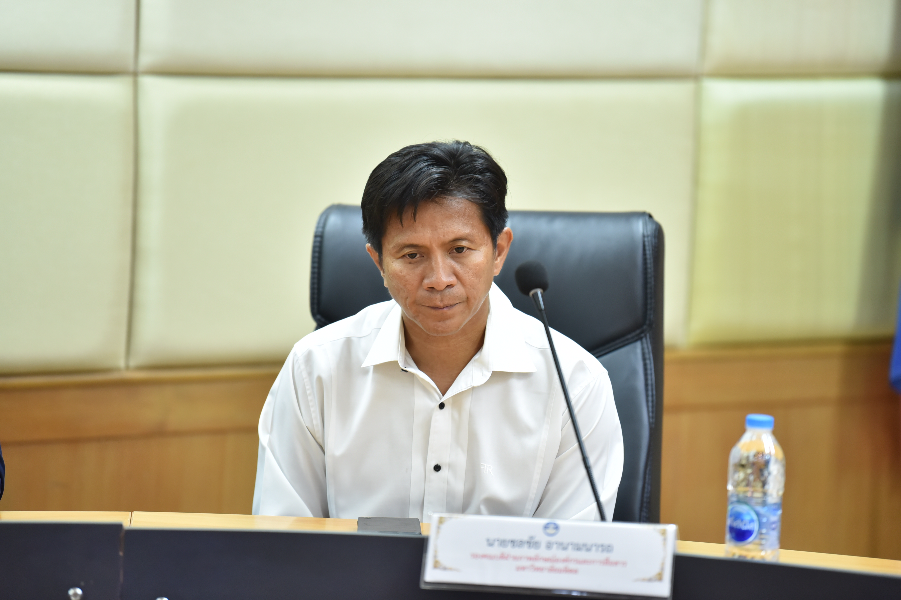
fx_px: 4505
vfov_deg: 7.6
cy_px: 300
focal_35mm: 180
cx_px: 450
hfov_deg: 11.4
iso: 1600
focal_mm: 180
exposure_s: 1/125
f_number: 2.8
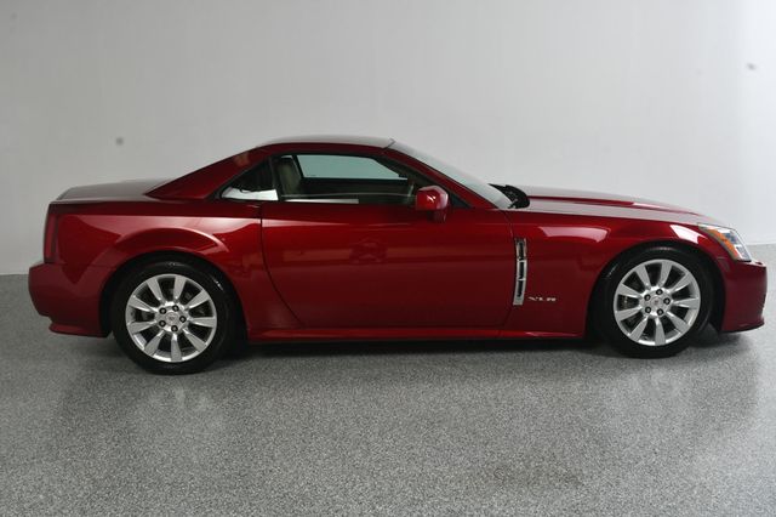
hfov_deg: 55.8
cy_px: 258
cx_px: 388
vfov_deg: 38.8
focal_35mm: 34
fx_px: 732
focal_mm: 23
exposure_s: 1/160
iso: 100
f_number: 13
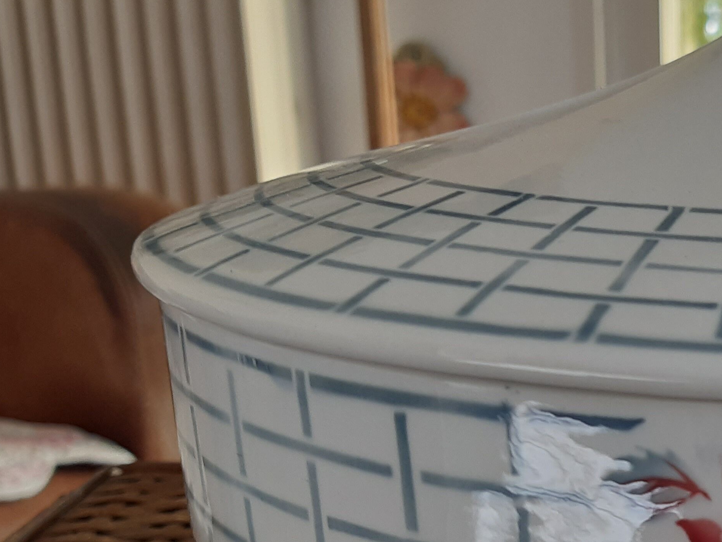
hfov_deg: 27.3
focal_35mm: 64
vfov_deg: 22.5
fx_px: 1335
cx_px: 828
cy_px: 466
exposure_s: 1/100
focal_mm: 3.92
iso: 50
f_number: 1.7
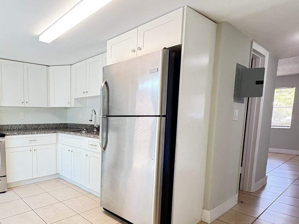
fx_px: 199
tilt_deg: -5.3
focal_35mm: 23
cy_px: 137
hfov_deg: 68.5
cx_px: 70
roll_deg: +0.4
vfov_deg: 58.3
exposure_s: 1/60
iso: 400
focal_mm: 2.22
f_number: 2.2
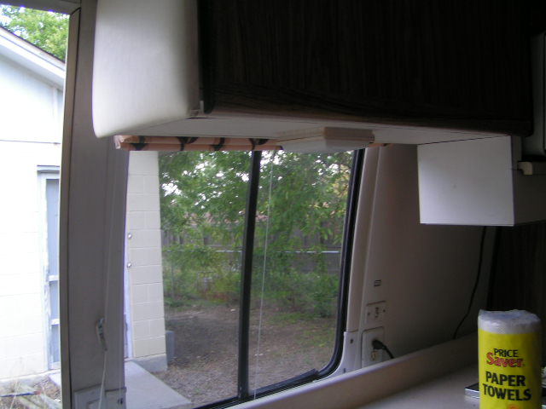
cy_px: 204
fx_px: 599
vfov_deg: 37.7
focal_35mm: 38
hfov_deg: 49.0
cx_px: 273
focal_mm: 5.8
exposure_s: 1/60
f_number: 2.8
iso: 50
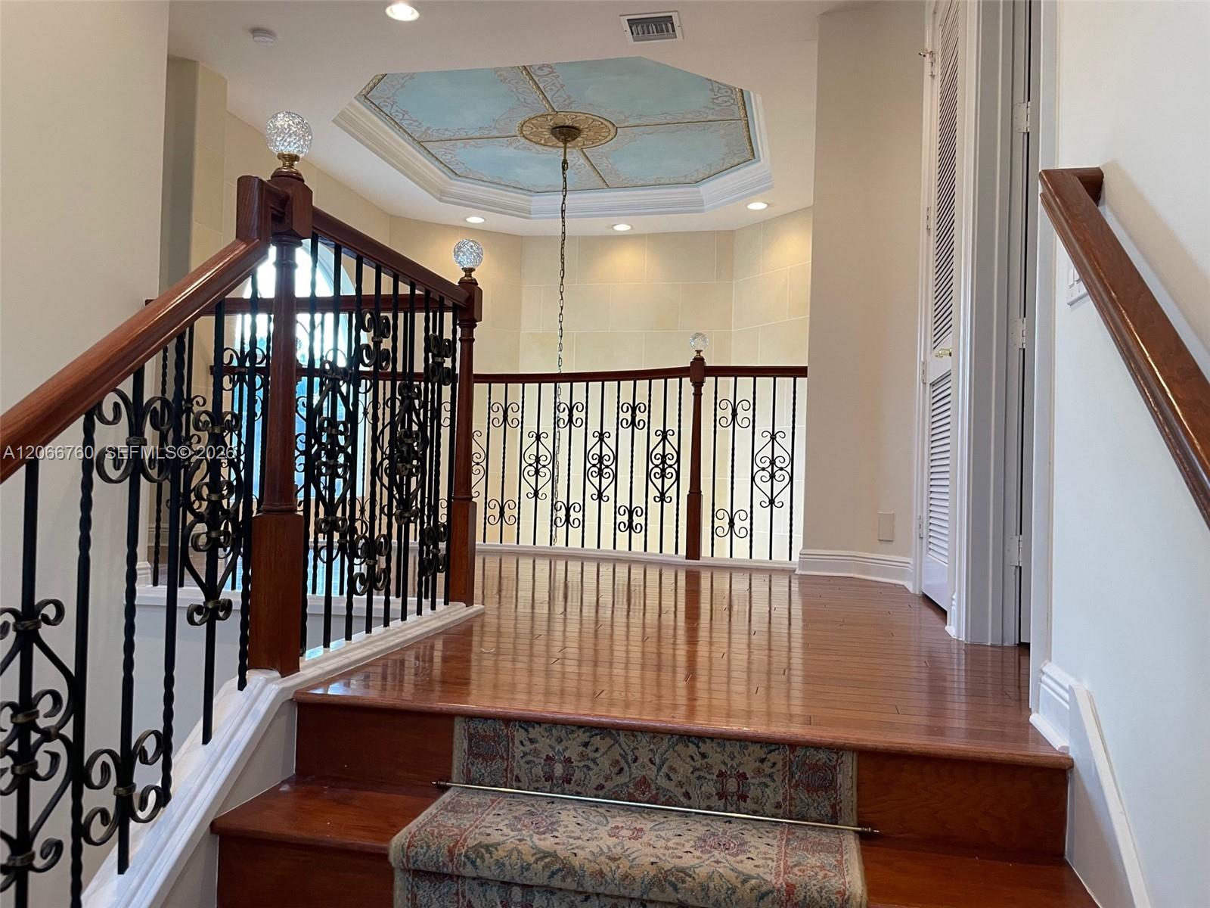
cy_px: 454
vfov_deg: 53.1
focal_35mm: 26
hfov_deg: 67.3
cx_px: 605
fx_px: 909
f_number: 1.6
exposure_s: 1/60
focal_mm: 4.2
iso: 125
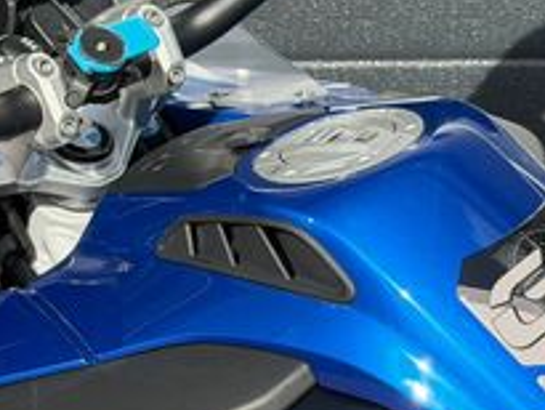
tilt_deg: -17.2
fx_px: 2363
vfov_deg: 9.9
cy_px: 322
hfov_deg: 13.2
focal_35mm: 150
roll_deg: +2.3
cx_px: 250
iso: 100
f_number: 1.78
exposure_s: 1/3226
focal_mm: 6.76
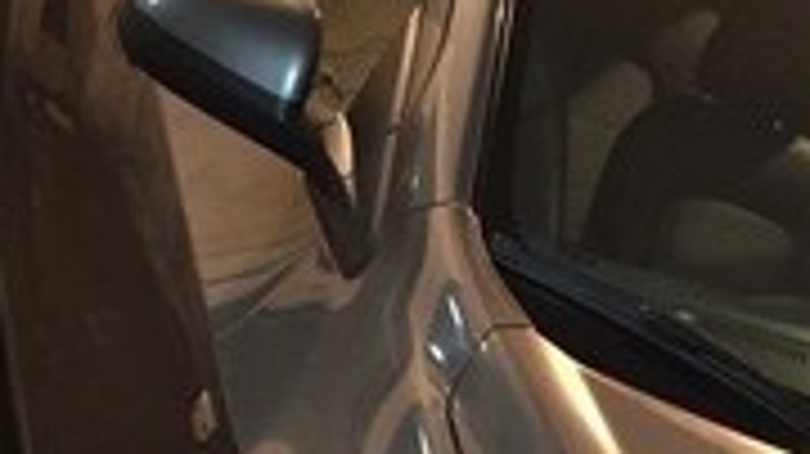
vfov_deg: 13.2
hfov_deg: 24.5
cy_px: 638
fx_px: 1867
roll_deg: -25.0
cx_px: 396
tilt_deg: -26.2
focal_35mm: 87
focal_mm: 4.15
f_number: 2.2
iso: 320
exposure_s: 1/17
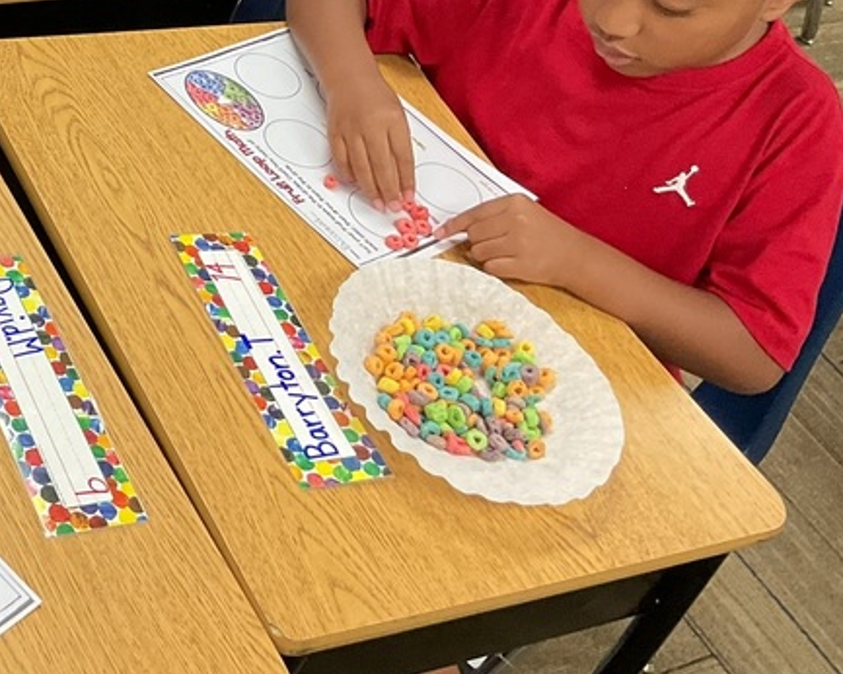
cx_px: -45
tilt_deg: -36.8
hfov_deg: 26.4
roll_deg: -15.7
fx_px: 1671
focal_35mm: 67
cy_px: 66
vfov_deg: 22.2
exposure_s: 1/60
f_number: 1.8
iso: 125
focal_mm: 3
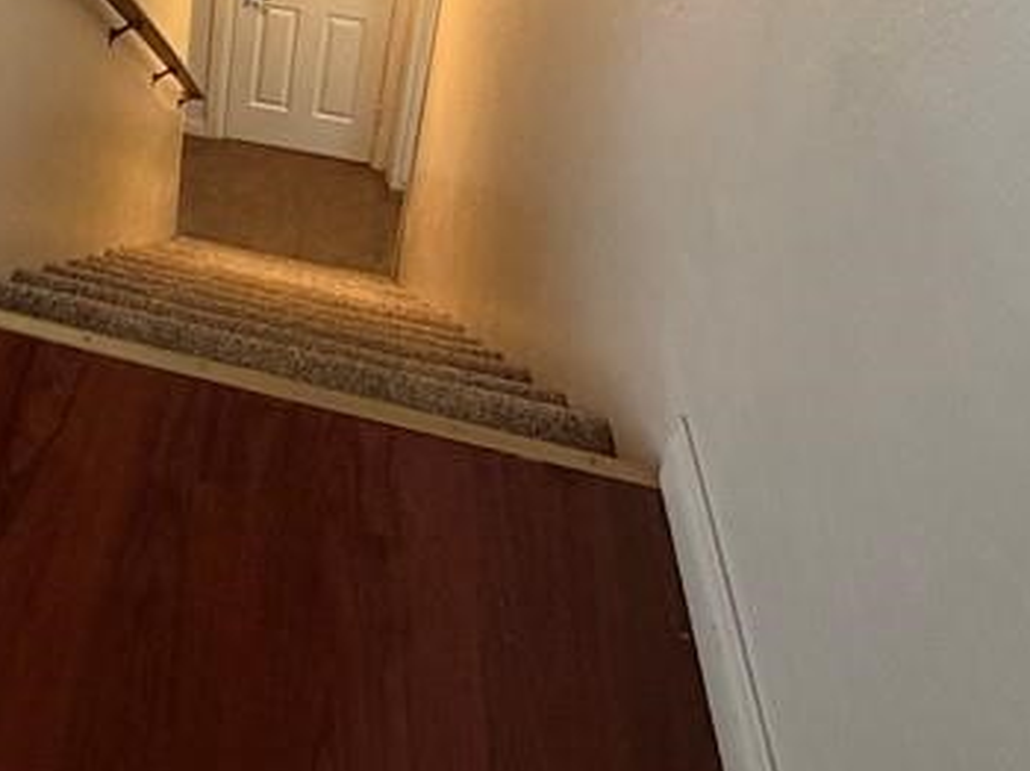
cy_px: -218
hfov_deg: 39.8
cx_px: -18
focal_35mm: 41
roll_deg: +1.1
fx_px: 1219
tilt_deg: -21.3
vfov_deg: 28.9
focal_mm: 2.22
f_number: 2.2
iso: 500
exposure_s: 1/60
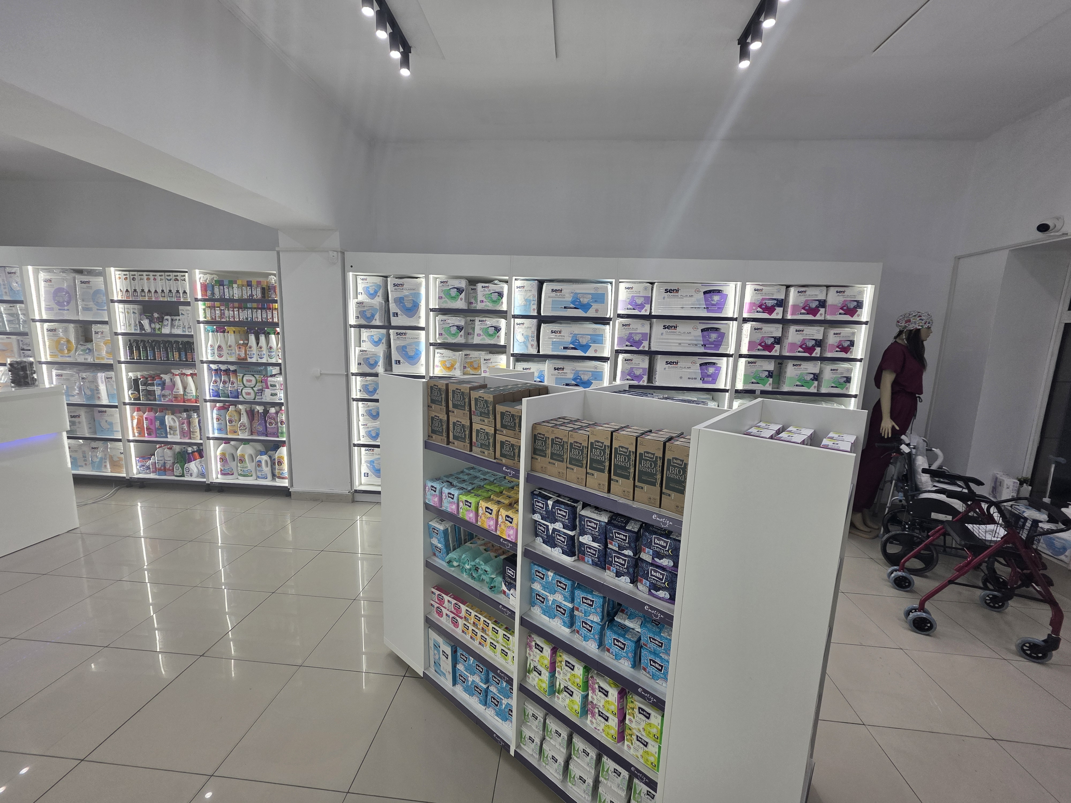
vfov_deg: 89.9
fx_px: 402
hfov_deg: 106.2
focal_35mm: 13
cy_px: 402
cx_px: 536
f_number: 1.9
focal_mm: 2.2
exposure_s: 1/100
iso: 64
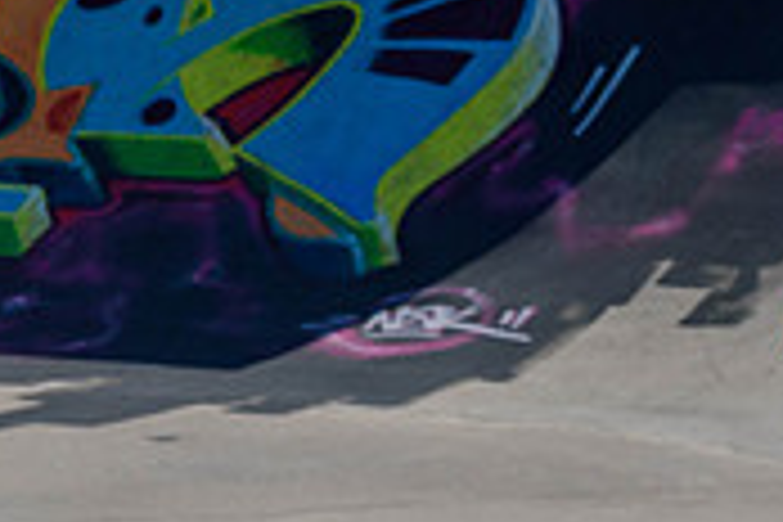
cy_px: 583
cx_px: 22
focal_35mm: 350
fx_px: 7612
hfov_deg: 5.9
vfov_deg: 3.9
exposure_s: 1/1000
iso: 200
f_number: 8
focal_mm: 70
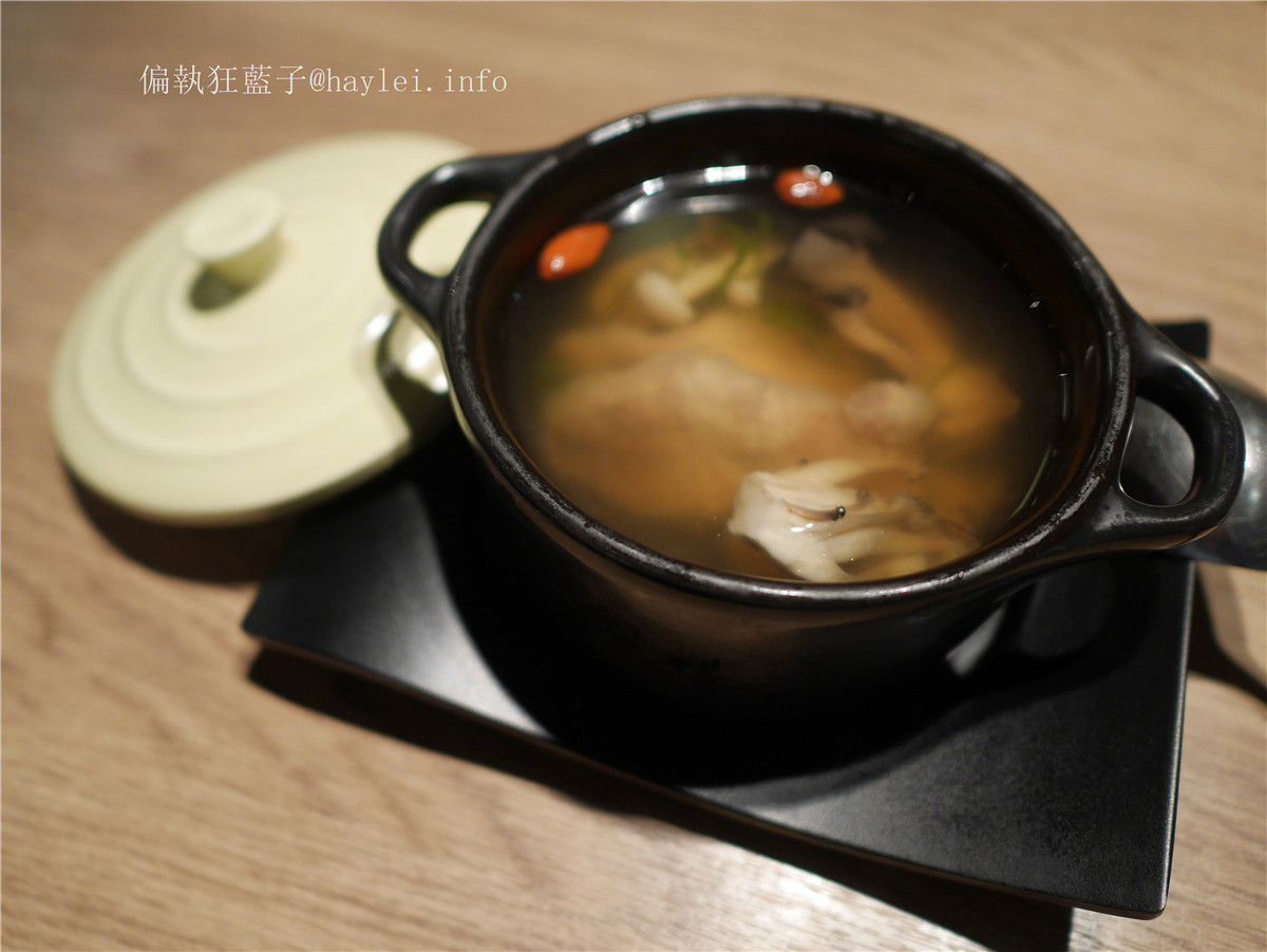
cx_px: 634
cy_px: 476
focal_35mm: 30
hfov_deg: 59.9
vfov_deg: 46.8
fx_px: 1098
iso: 320
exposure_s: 1/60
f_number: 1.7
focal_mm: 15
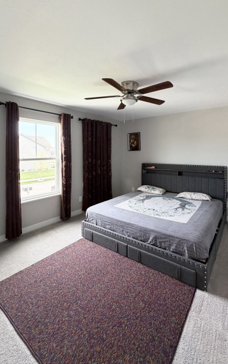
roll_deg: -0.3
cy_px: 157
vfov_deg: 93.8
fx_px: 169
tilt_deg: -1.3
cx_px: 124
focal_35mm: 17
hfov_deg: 67.9
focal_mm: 2.22
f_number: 2.2
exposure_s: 1/60
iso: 200
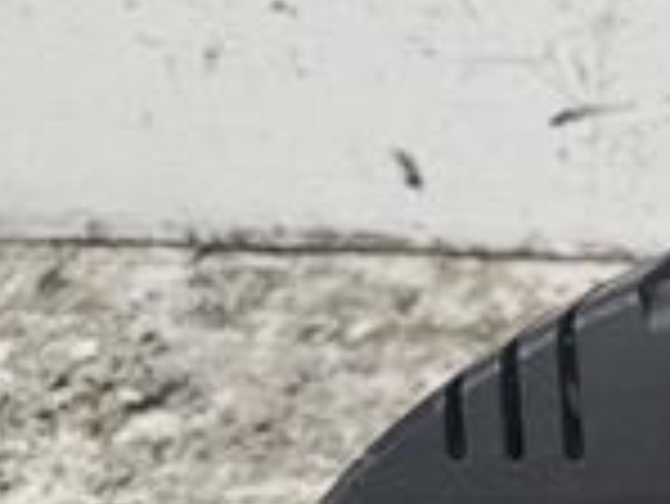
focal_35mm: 99
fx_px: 1918
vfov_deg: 14.8
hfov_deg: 15.9
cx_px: 1304
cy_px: 454
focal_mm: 5.4
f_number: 1.8
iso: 400
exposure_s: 1/100
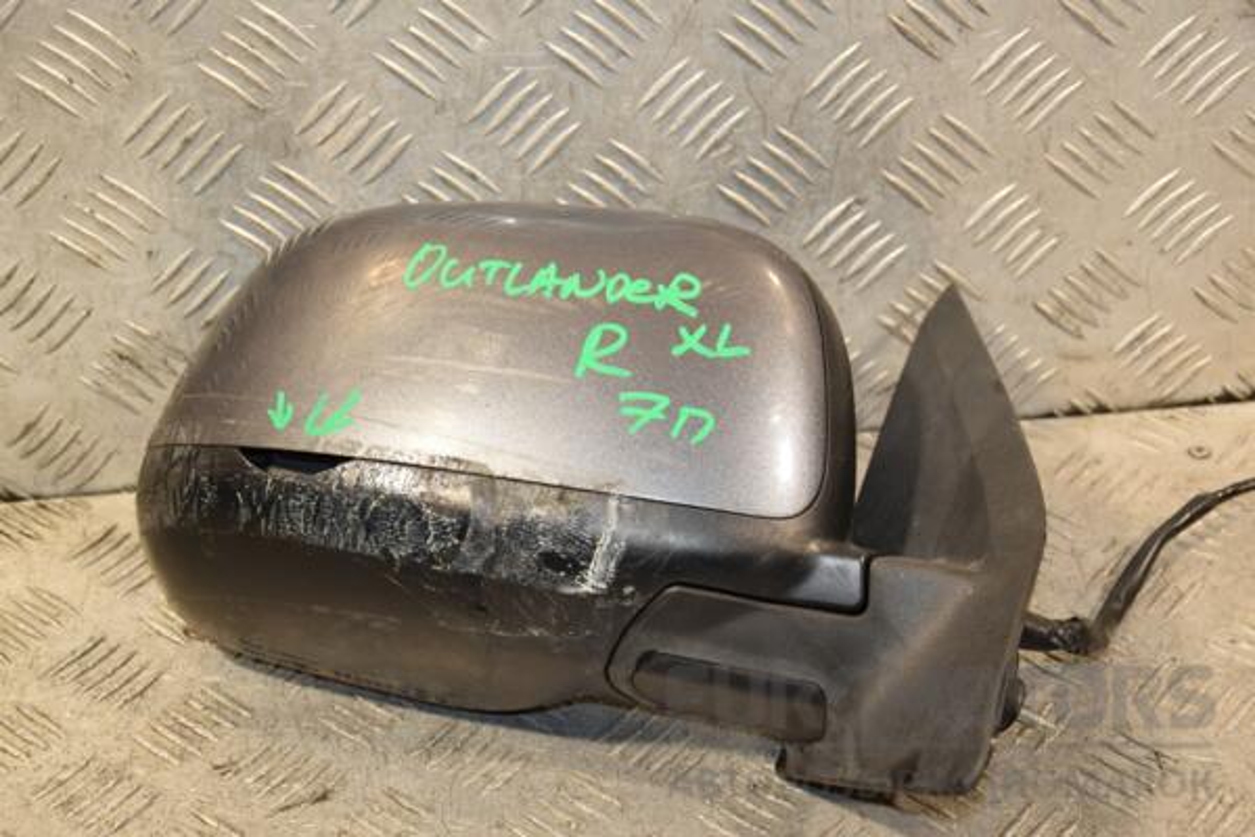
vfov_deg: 18.2
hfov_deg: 27.0
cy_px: 418
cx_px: 628
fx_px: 2614
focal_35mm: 75
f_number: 5
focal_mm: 50
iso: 800
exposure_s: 1/100
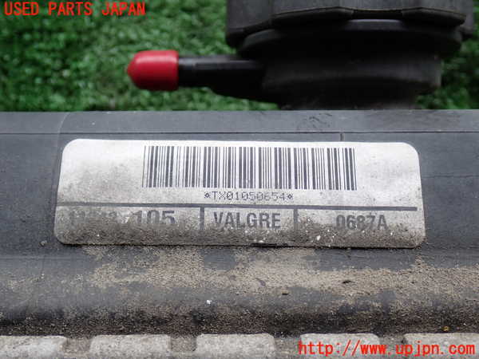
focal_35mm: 44
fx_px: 609
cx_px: 240
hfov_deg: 42.9
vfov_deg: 32.9
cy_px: 180
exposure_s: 1/100
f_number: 2.9
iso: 100
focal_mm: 7.84
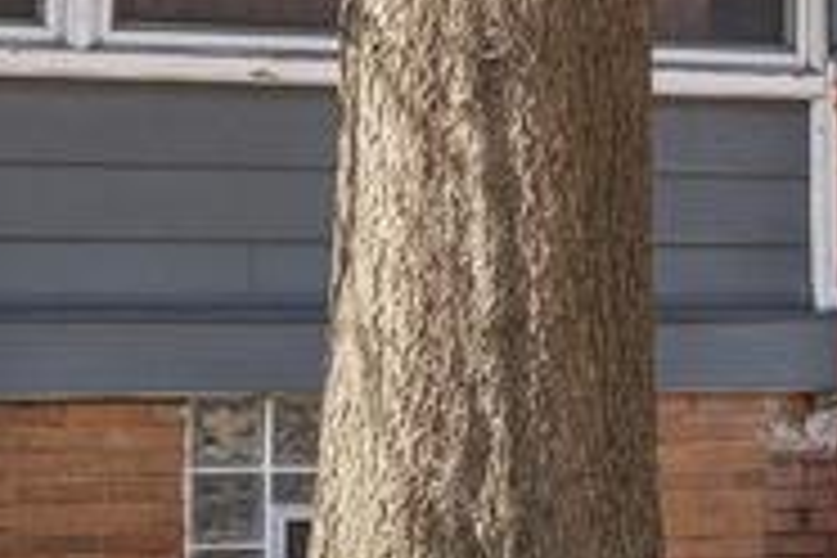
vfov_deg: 8.0
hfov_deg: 11.8
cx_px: 1508
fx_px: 3720
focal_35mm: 160
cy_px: -736
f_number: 8
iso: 250
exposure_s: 1/150
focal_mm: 19.1
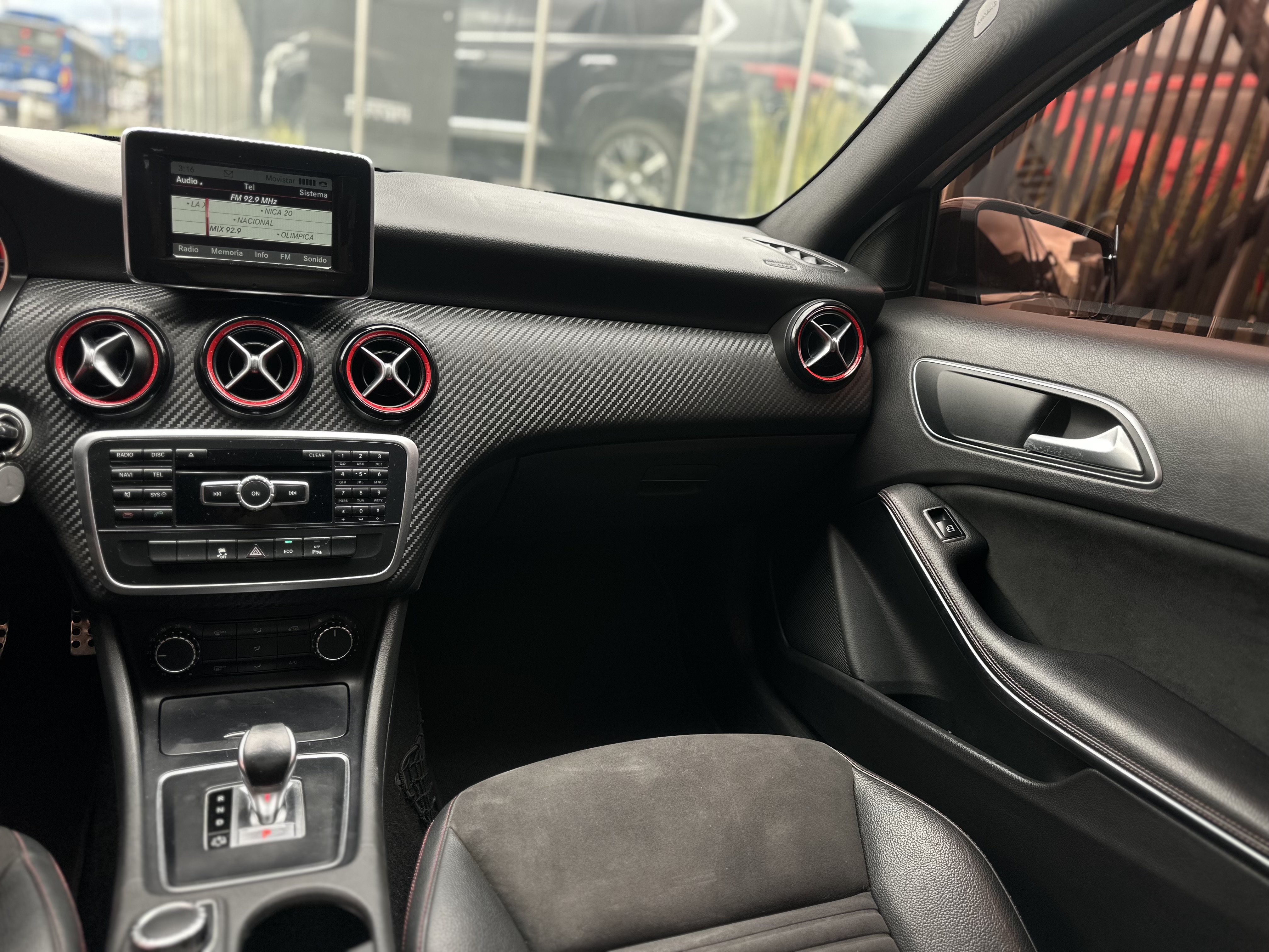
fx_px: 880
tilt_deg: -18.5
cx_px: 634
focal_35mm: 24
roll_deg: -9.1
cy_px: 476
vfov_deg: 56.8
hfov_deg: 71.6
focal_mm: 6.86
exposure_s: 1/137
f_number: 1.78
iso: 64
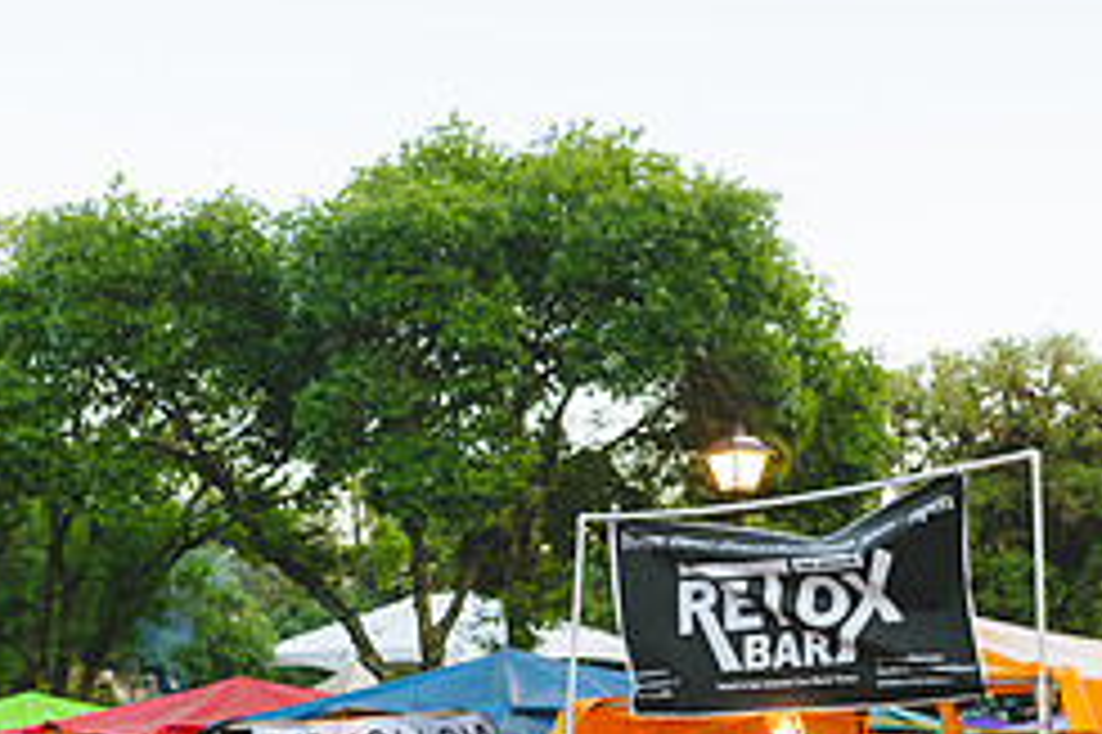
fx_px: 1866
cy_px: 660
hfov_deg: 32.8
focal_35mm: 61
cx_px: 432
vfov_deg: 21.7
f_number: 3.5
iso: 180
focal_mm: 24
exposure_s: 1/160
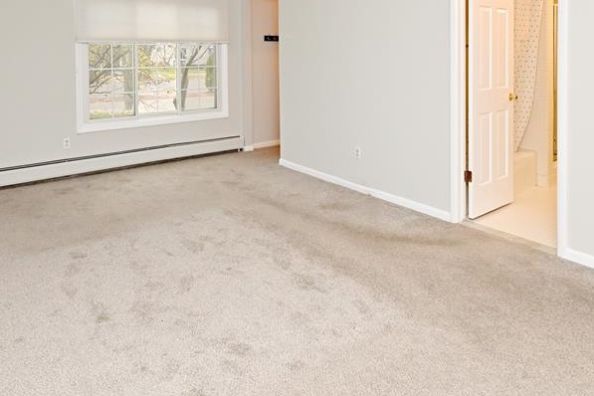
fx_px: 396
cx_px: 270
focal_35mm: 24
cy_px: 108
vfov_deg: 51.3
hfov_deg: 73.6
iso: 1600
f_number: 11
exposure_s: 1/60
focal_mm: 14
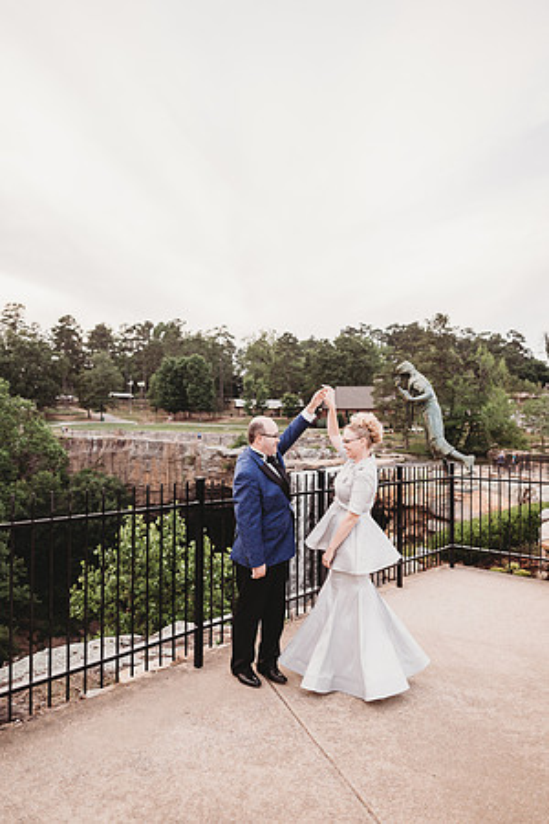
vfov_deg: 73.7
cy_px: 412
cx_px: 274
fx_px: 549
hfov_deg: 53.1
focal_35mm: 24
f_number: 2.5
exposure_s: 1/250
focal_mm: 24
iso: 250
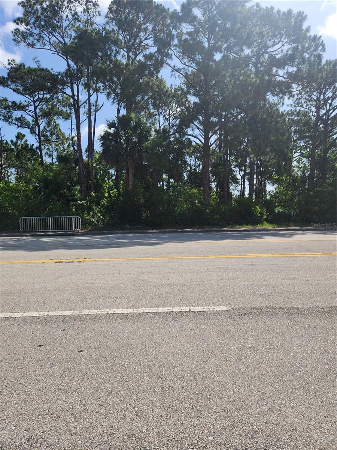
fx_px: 299
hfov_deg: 58.9
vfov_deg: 73.9
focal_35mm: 23
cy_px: 225
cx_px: 168
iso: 20
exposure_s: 1/1899
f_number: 1.8
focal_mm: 5.4
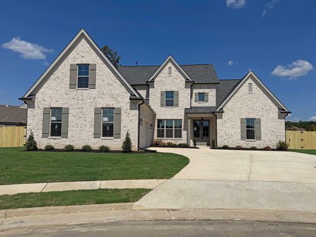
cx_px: 158
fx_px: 219
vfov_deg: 56.8
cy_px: 118
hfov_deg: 71.6
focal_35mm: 24
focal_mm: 6.76
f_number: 1.78
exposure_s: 1/11905
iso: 80
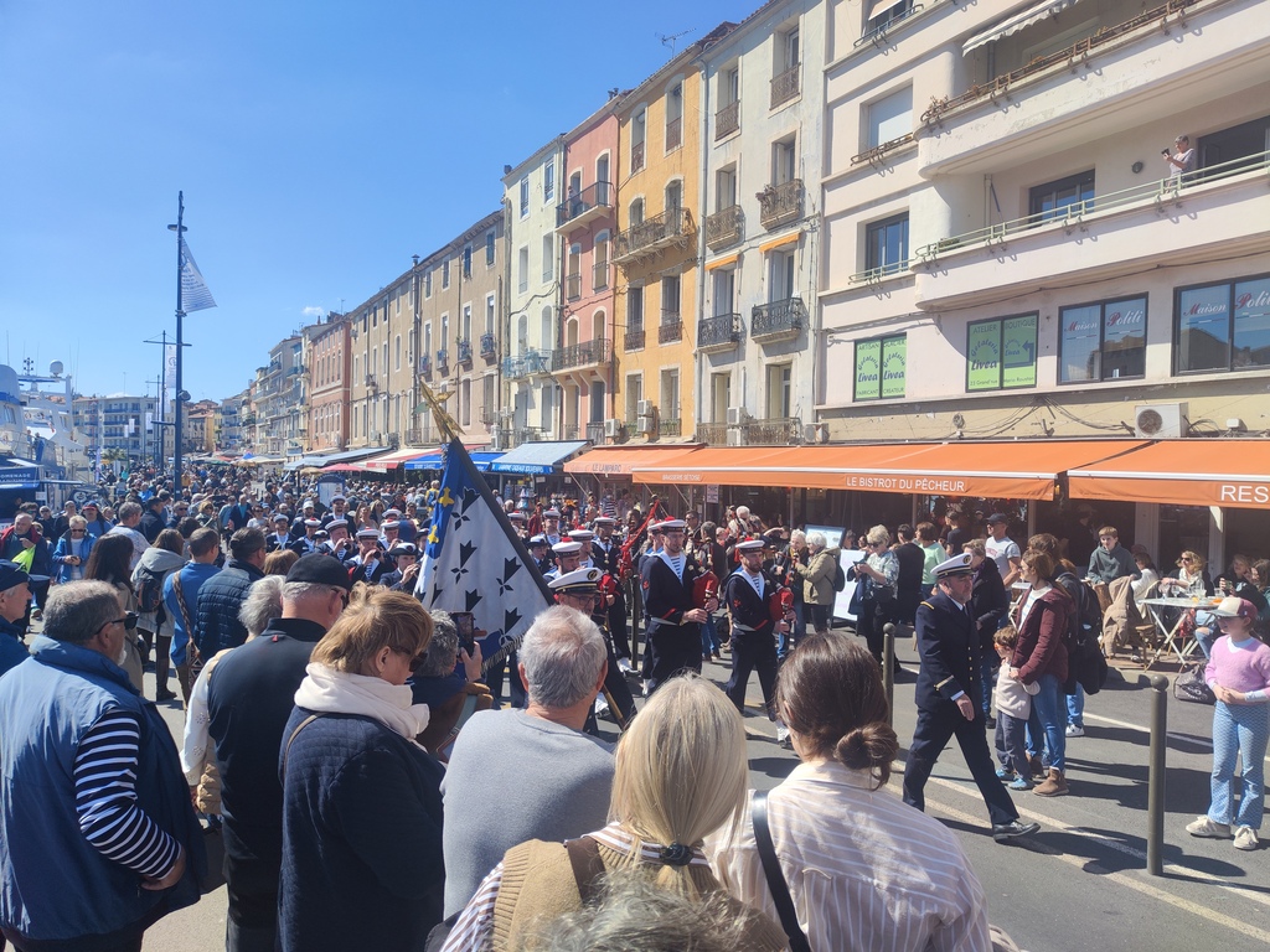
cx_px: 635
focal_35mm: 24
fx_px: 881
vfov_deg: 56.8
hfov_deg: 71.6
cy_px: 476
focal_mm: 5.59
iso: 50
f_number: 1.88
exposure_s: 1/2644
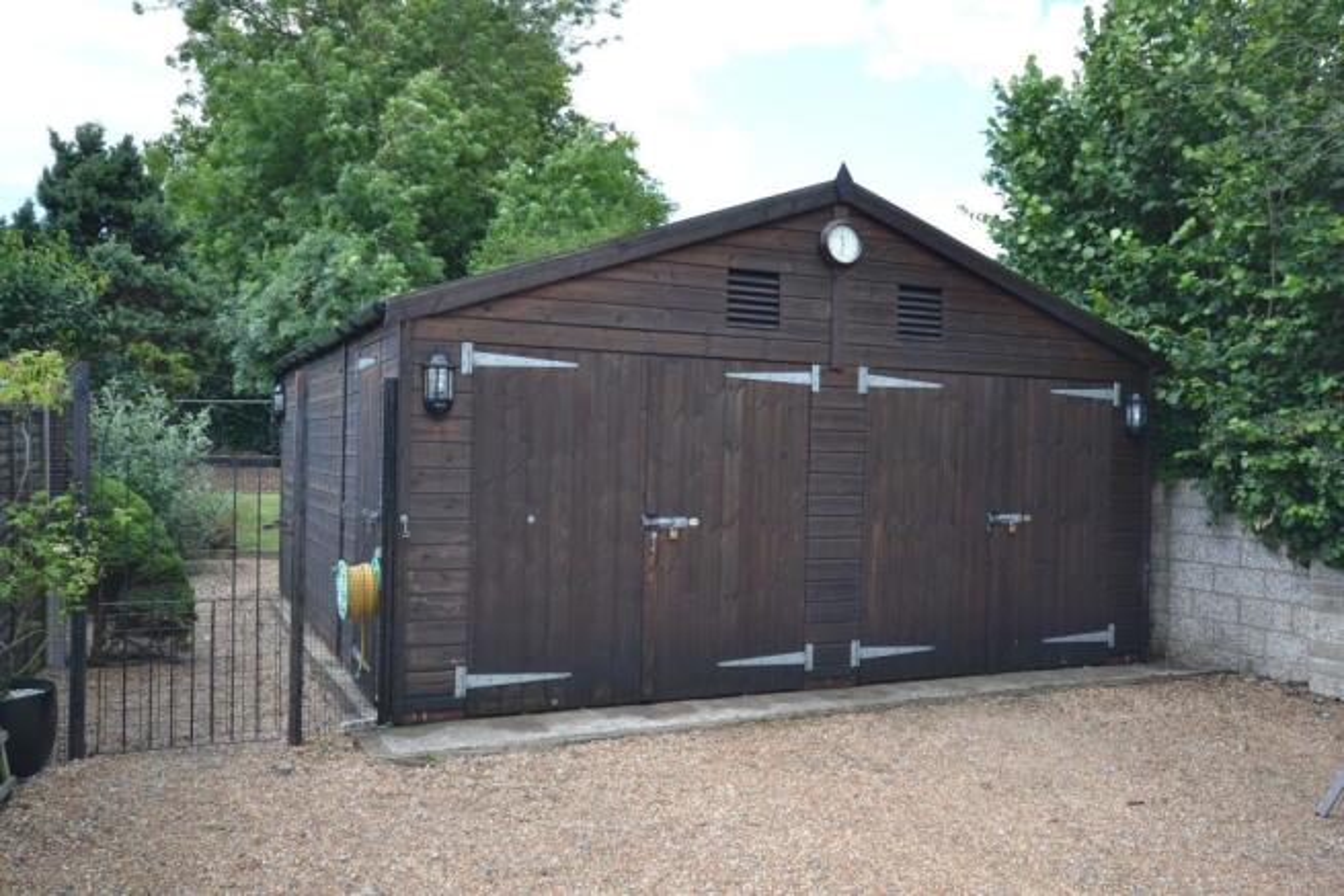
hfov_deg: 61.9
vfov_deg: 43.6
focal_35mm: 30
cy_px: 448
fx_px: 1120
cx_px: 672
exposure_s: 1/125
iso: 140
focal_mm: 20
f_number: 5.6
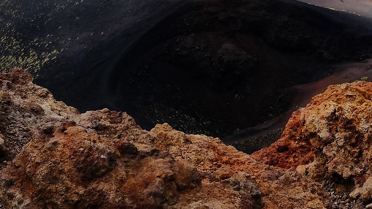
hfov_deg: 20.6
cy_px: 57
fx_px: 1006
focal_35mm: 102
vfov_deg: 11.8
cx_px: 314
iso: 400
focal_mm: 23
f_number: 16
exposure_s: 1/200
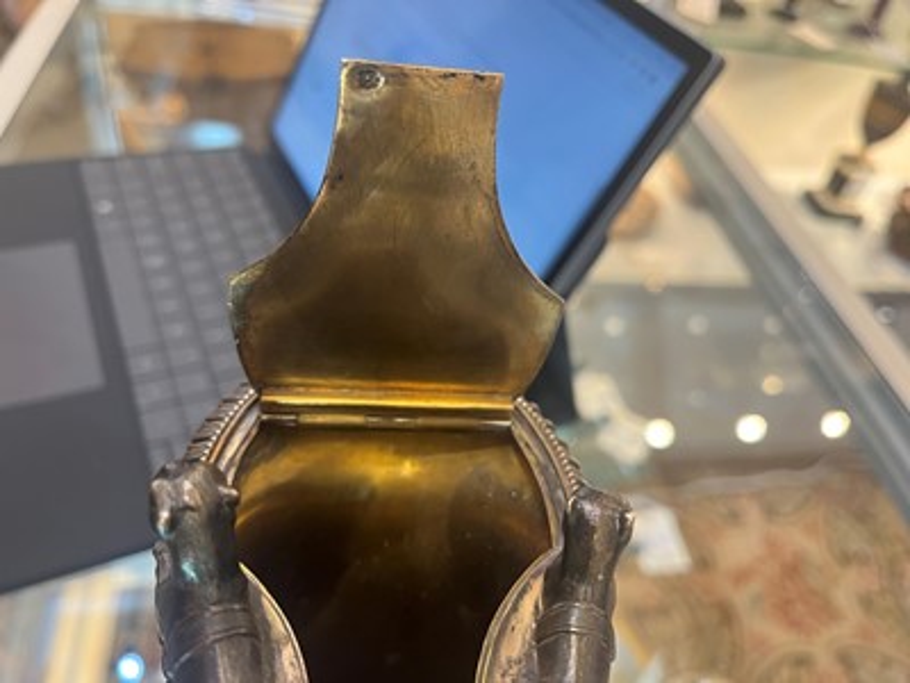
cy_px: 342
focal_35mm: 26
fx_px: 683
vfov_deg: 53.1
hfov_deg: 67.3
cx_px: 455
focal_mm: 5.1
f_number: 1.6
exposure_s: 1/50
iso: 200
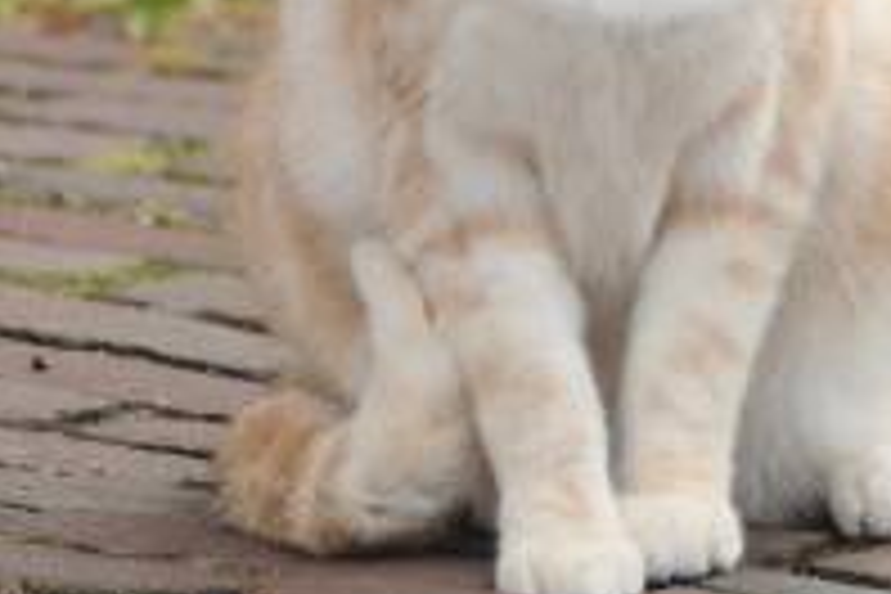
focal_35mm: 850
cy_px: -369
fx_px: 21042
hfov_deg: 2.4
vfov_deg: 1.6
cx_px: 792
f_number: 2.8
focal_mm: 125
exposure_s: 1/640
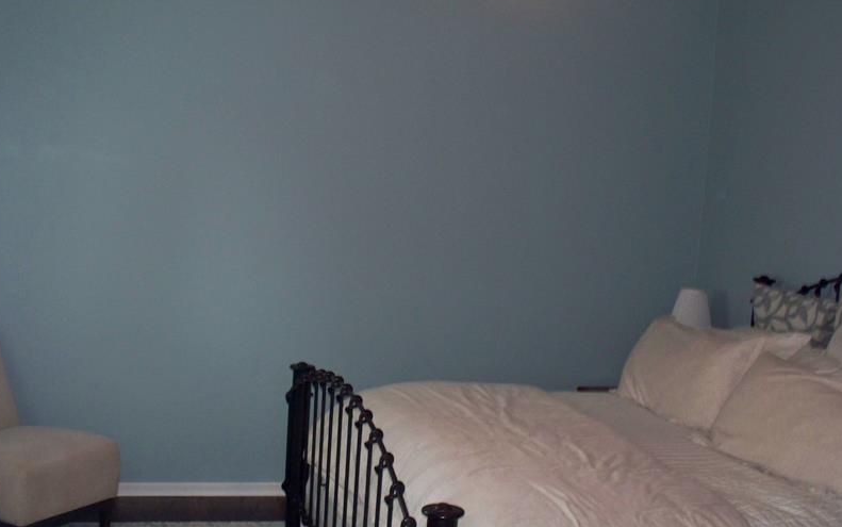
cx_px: 393
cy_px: 290
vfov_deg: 26.9
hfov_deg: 41.8
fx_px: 1102
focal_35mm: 48
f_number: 2.8
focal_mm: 7.54
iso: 200
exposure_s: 1/30
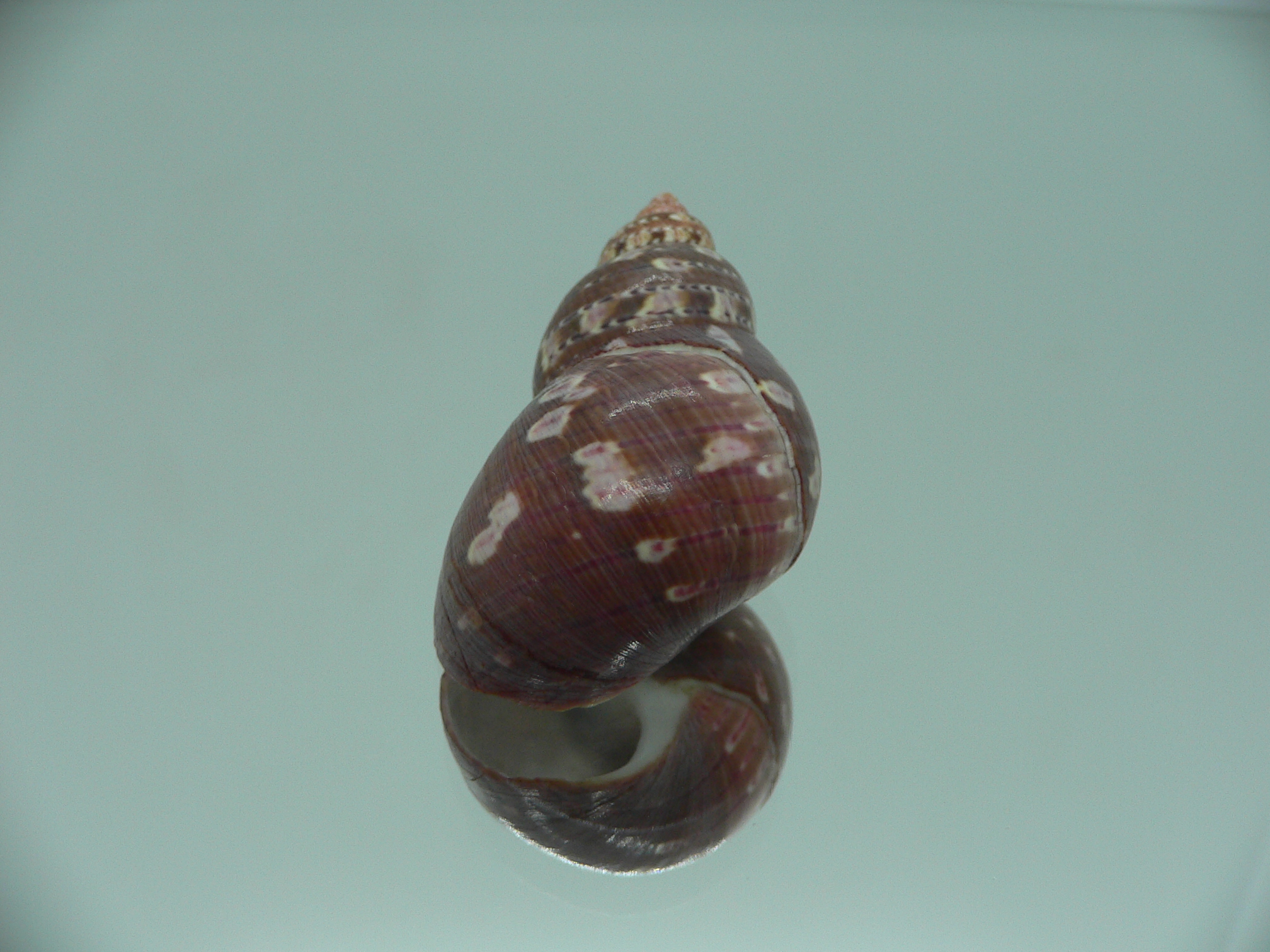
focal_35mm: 35
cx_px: 635
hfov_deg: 52.6
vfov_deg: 40.7
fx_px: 1284
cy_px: 476
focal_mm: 4.6
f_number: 2.8
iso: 80
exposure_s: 1/60
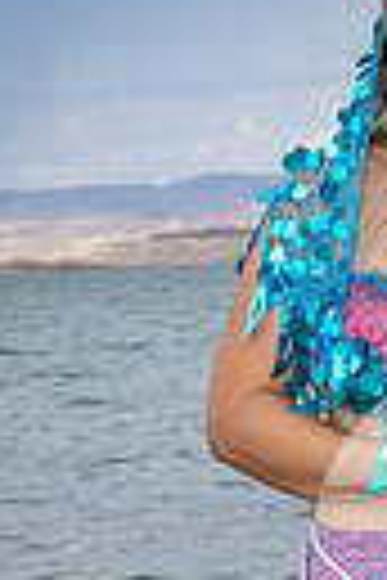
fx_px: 3370
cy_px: 697
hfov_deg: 6.5
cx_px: 513
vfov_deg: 9.7
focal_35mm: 209
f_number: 10
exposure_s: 1/250
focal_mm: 60
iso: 64
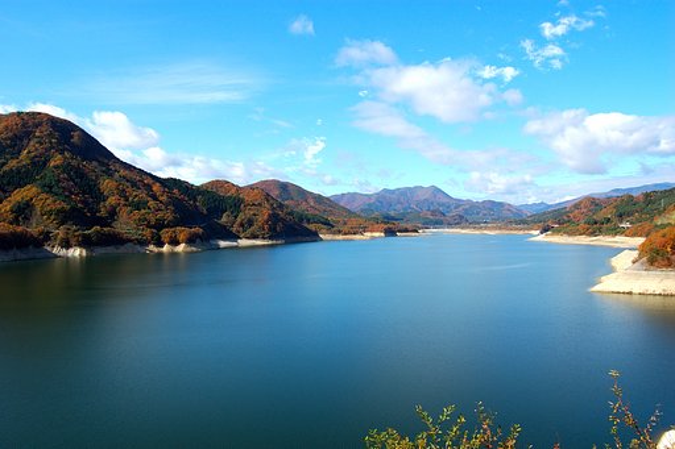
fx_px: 506
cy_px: 224
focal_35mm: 27
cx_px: 338
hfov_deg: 67.4
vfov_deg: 47.9
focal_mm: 18
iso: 200
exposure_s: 1/160
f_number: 11
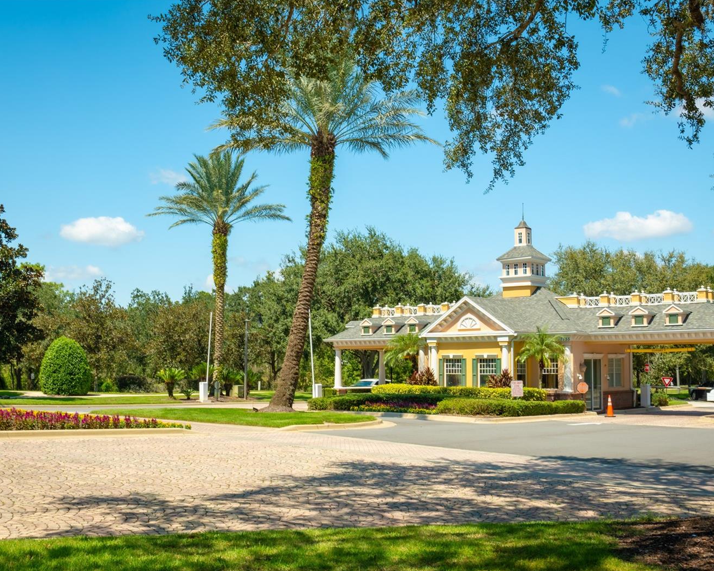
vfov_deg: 37.7
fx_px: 836
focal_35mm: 40
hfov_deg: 46.2
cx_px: 348
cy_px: 288
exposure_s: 1/30
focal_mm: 23
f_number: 11
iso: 100
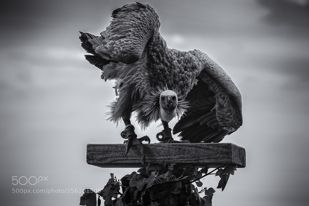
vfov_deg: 5.4
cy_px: 103
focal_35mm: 255
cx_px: 154
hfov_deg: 8.1
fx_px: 2189
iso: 200
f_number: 8
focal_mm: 170
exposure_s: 1/320
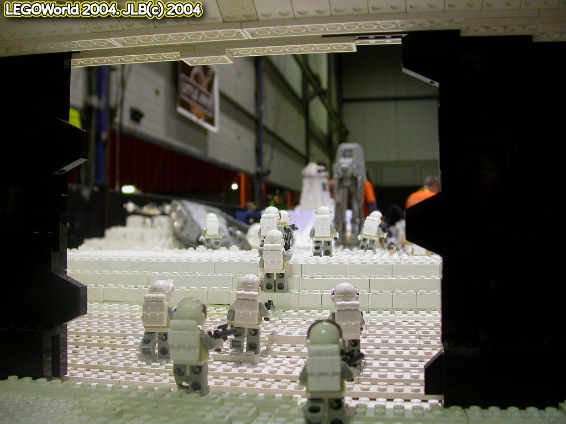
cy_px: 212
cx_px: 283
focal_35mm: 38
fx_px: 621
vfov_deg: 37.7
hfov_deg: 49.0
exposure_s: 1/14.1
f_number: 2.6
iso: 100
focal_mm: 7.85
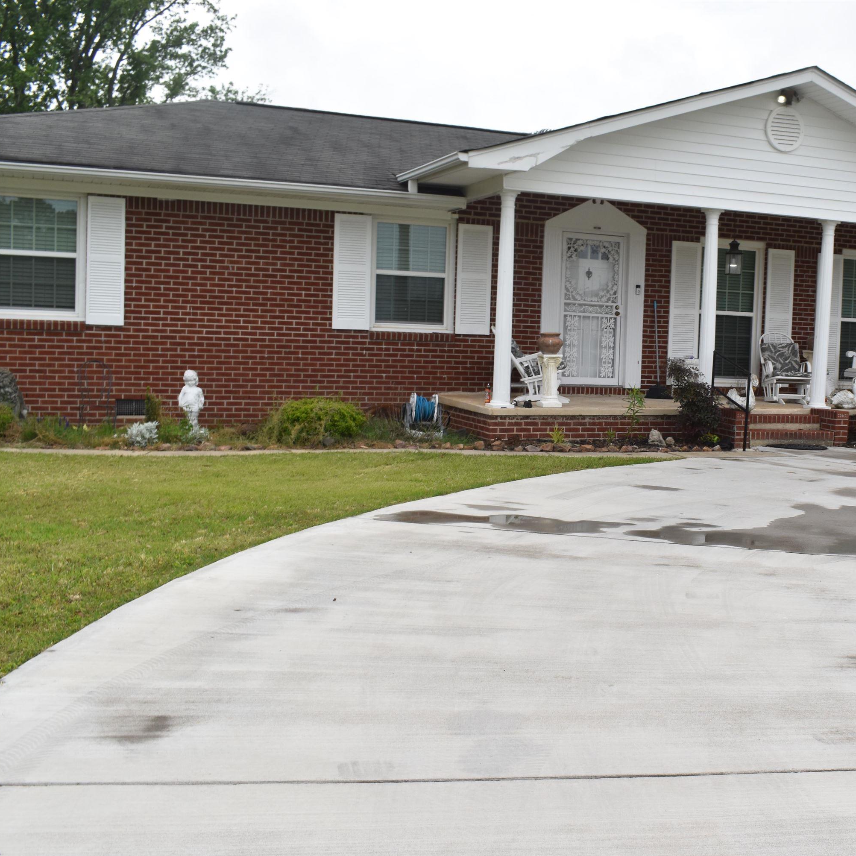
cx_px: 644
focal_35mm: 43
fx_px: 1203
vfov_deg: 39.2
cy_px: 437
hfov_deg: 38.2
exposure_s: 1/400
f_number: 10
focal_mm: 22
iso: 200
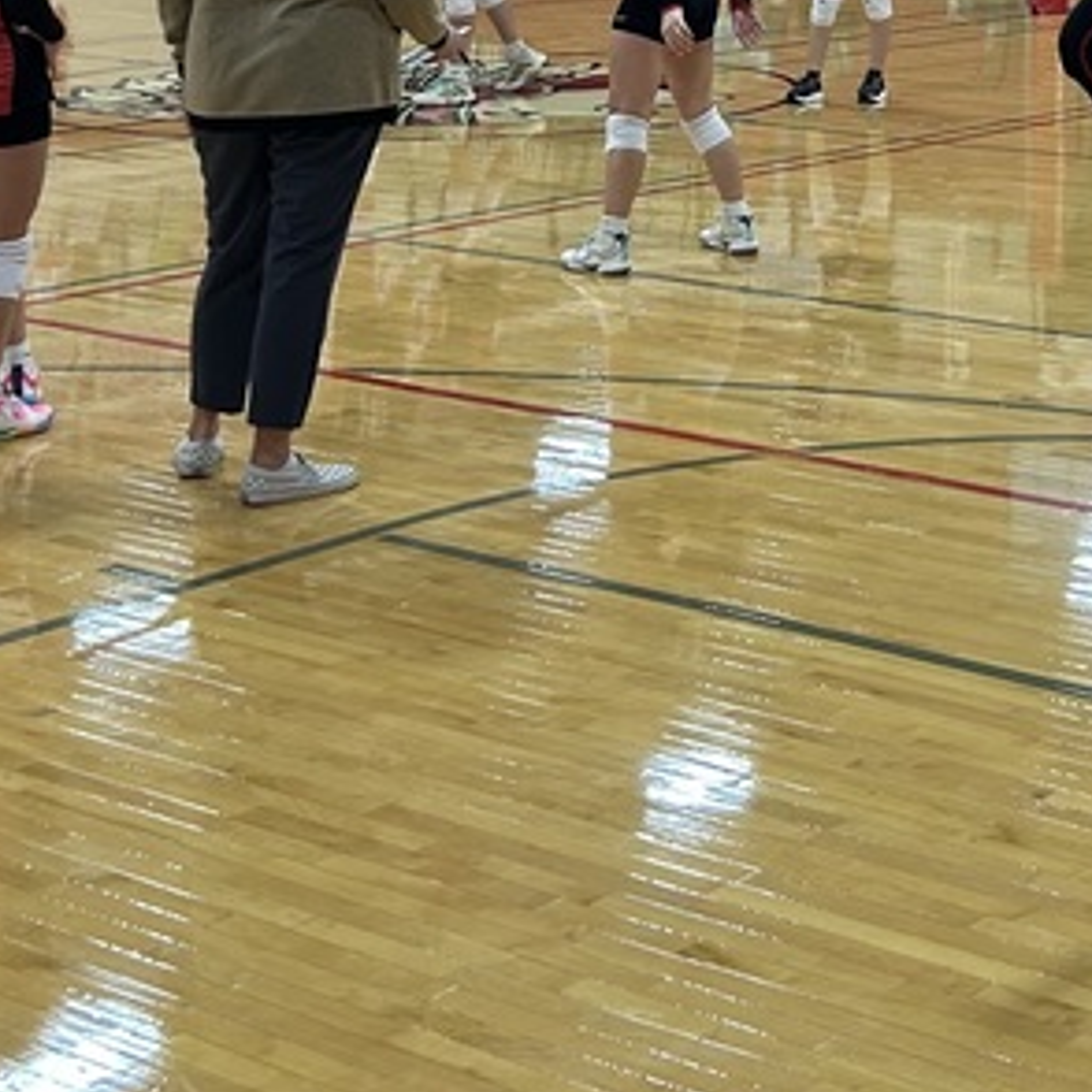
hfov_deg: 20.9
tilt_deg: -3.7
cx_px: 1096
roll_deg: -0.6
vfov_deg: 20.7
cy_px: -93
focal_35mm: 80
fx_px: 2855
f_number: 1.5
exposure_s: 1/120
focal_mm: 5.7
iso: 100
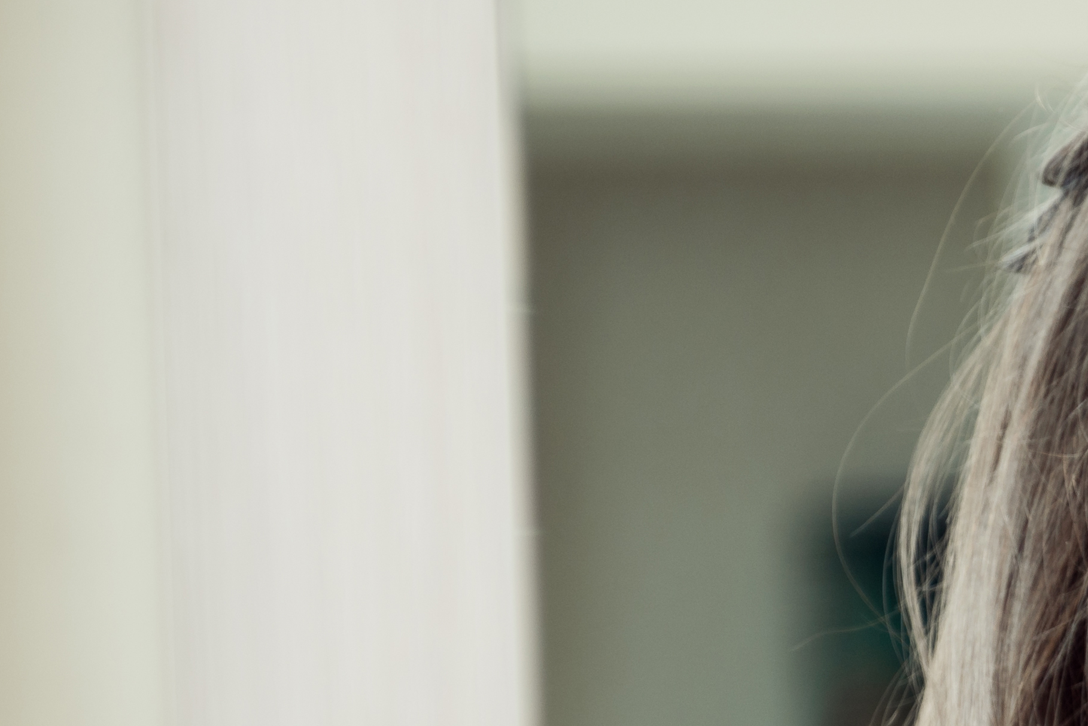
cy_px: 671
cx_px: 1803
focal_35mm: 251
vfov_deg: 5.5
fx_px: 7587
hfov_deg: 8.0
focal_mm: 62
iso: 100
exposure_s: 1/200
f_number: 3.2
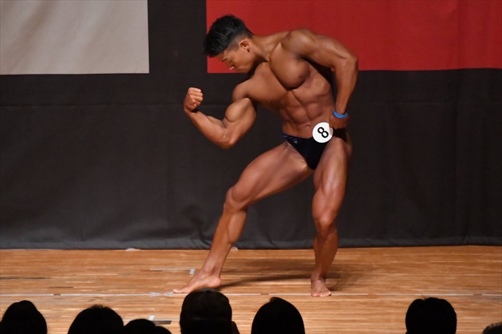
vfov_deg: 3.7
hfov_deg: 5.5
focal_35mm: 375
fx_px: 5227
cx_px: 251
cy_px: 167
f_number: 5.6
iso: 10000
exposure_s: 1/400
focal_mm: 250
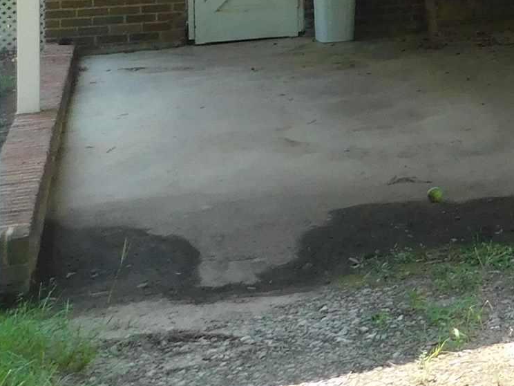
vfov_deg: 14.5
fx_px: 1411
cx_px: 946
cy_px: -201
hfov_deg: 16.8
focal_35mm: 95
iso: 125
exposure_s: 1/400
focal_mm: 4
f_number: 3
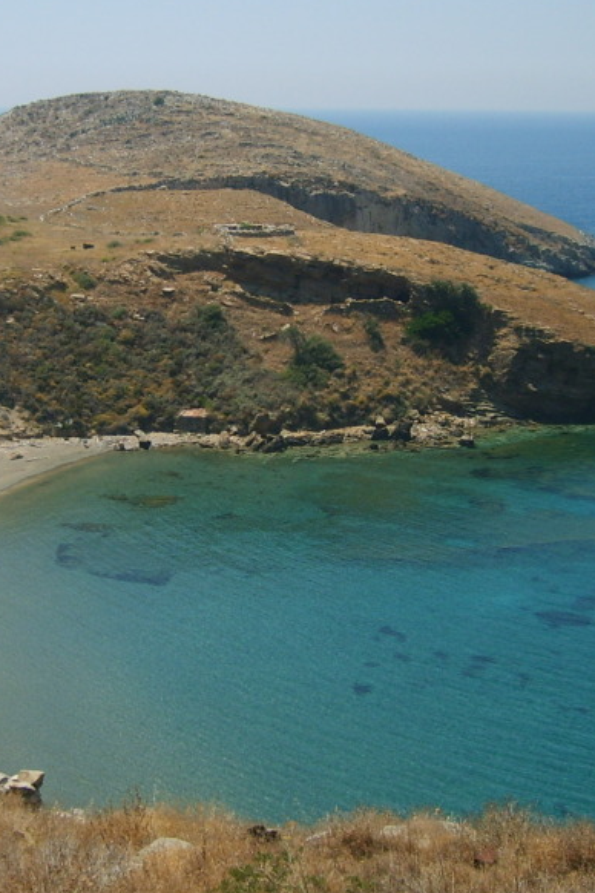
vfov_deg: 31.4
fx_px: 1587
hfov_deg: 21.2
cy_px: 373
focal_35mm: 64
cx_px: 224
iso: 50
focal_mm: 5.8
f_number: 7.1
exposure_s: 1/180
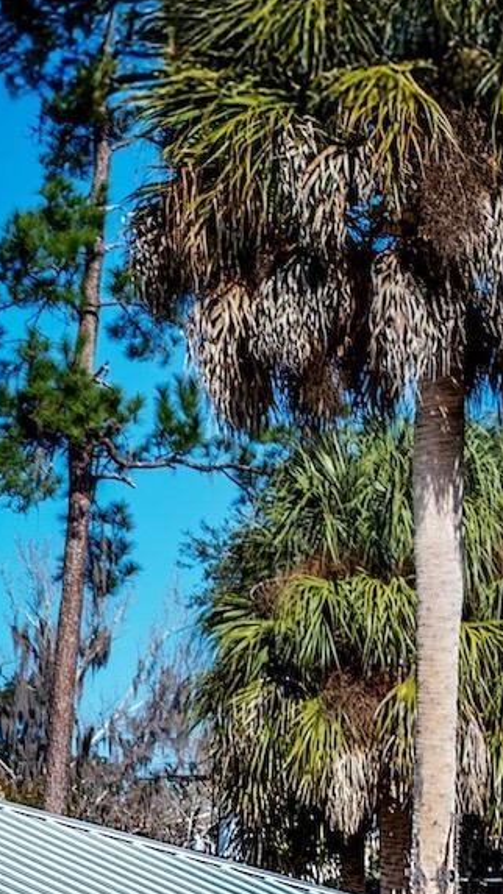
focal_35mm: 131
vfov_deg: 16.1
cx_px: -561
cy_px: 853
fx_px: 3108
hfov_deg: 8.7
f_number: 3.2
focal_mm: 35
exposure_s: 1/1600
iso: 250
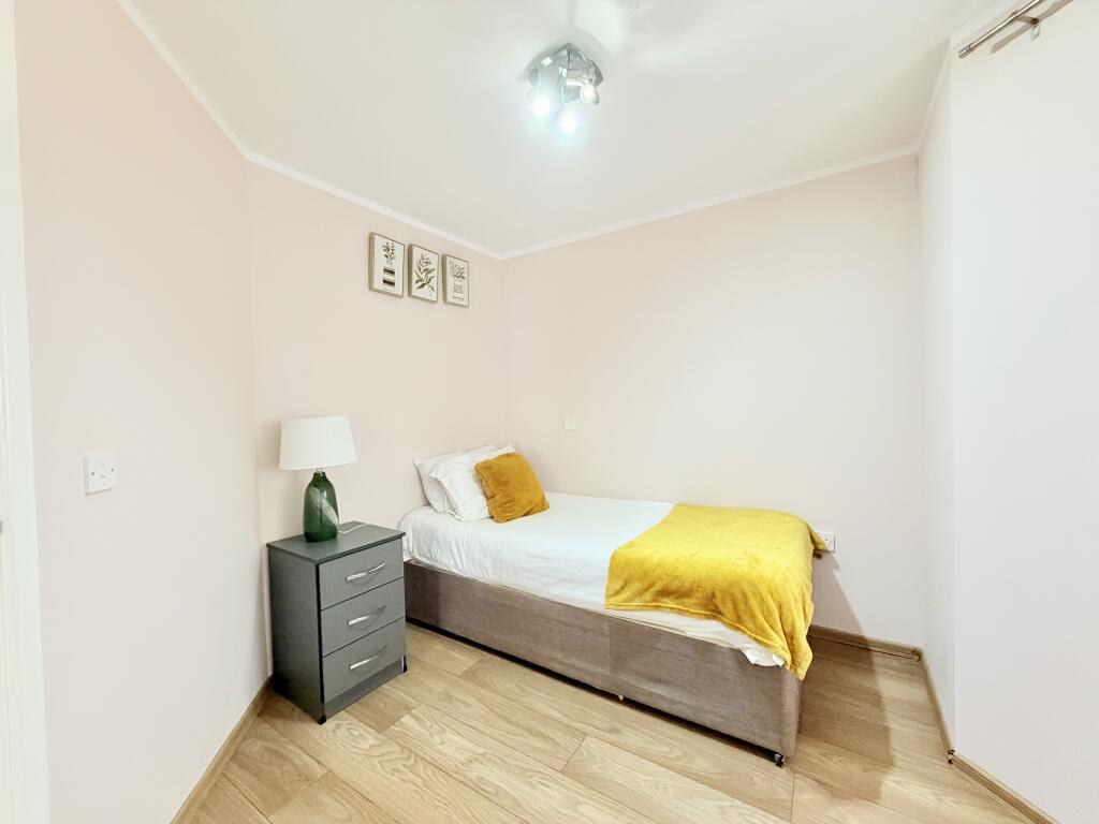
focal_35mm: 14
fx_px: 444
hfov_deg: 102.1
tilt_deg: -1.7
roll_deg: +1.9
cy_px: 412
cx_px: 550
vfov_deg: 85.7
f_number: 2.2
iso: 400
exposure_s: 1/50
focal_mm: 2.22
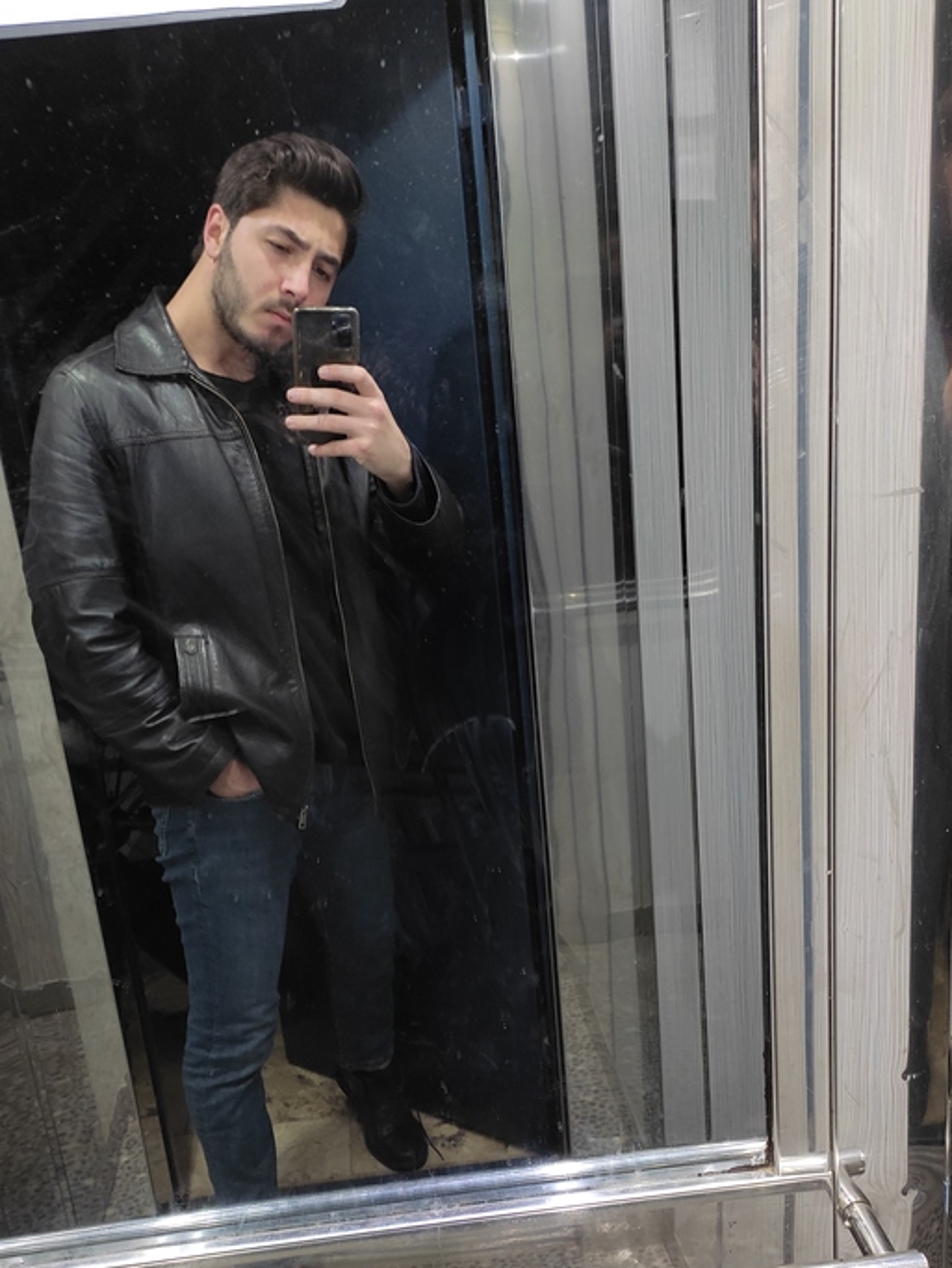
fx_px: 1282
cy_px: 770
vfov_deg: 52.2
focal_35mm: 35
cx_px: 440
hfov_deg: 40.7
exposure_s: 1/25
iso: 644
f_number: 1.79
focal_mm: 4.74
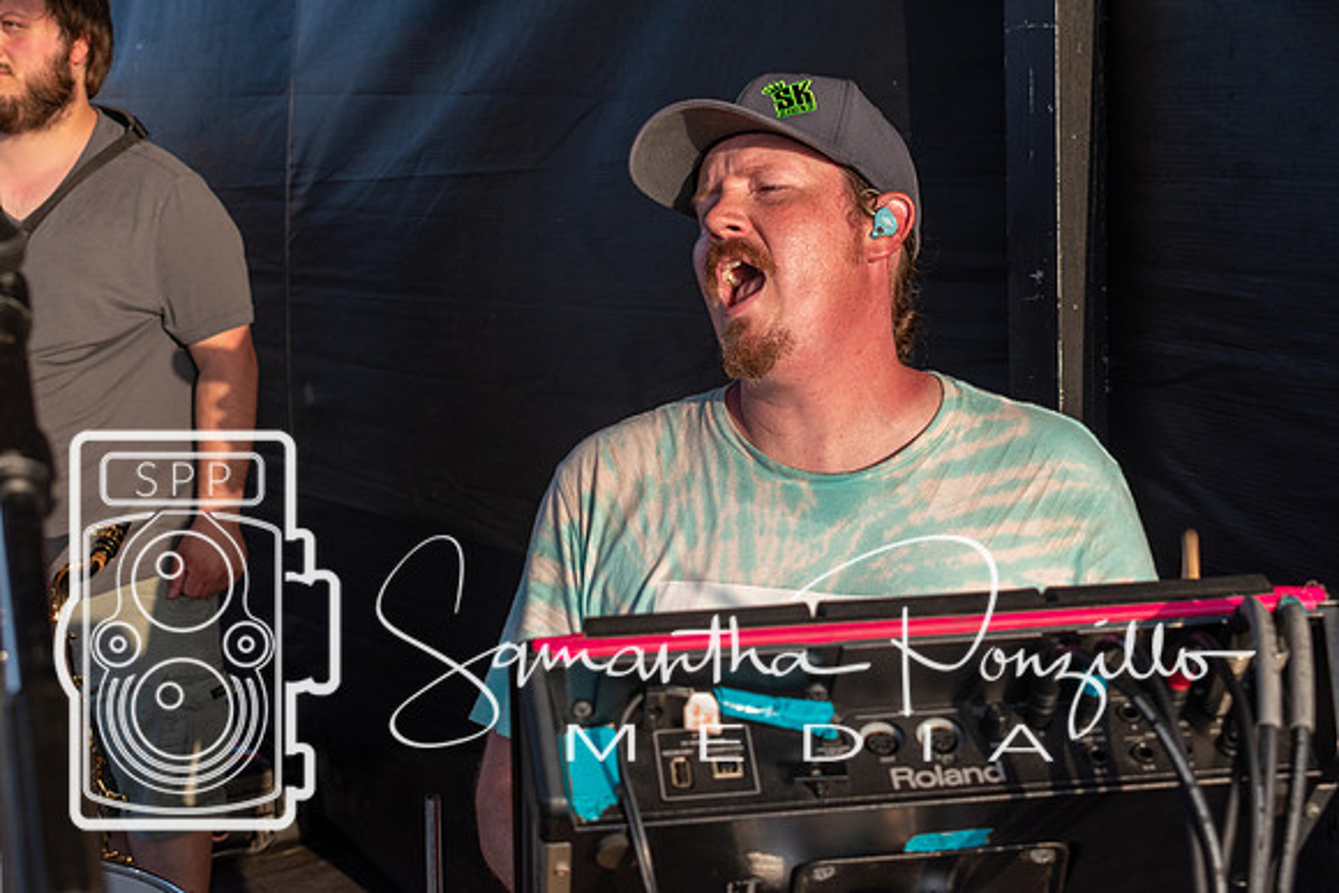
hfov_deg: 35.0
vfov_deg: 23.8
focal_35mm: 57
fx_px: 2121
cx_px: 670
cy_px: 446
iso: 200
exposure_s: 1/250
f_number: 8
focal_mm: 38
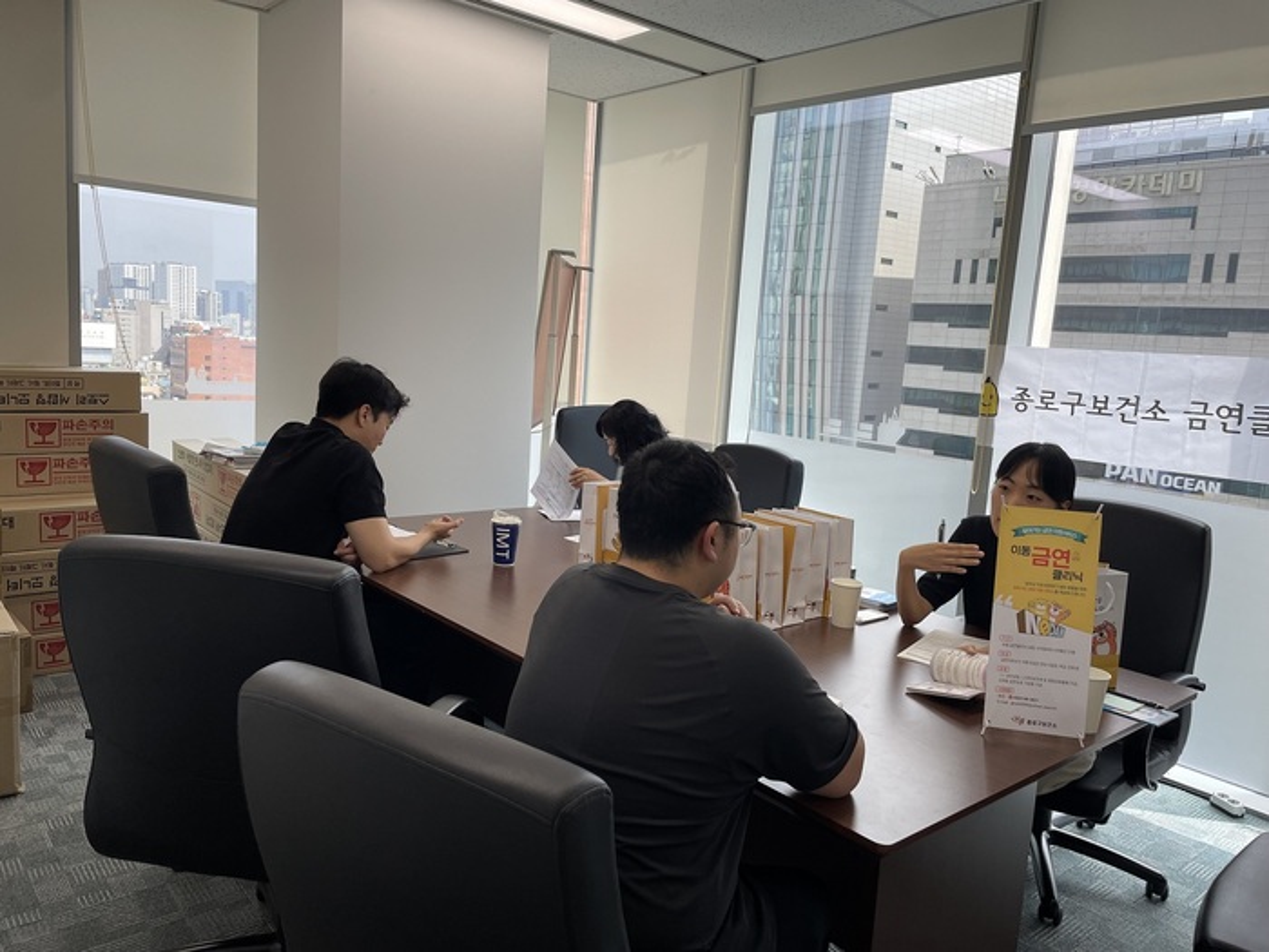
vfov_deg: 53.1
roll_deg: -2.9
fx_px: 953
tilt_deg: -7.8
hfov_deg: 67.3
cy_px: 476
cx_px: 634
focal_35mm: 26
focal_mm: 4.2
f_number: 1.6
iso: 32
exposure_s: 1/329
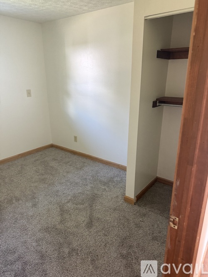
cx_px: 104
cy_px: 138
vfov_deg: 71.6
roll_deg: +0.1
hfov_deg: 56.8
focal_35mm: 24
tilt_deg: -16.4
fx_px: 192
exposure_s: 1/60
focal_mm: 6.76
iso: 320
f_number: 1.78
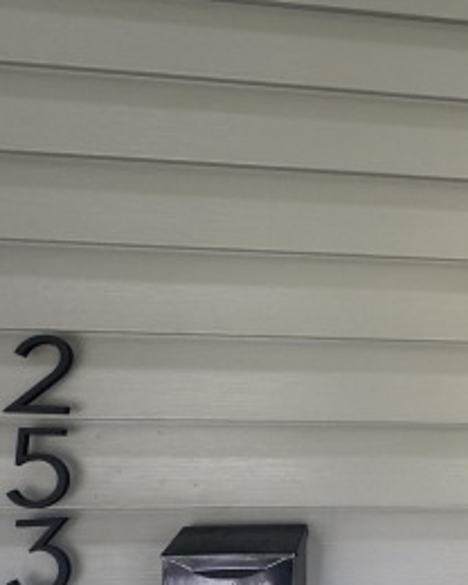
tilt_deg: +0.5
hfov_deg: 36.7
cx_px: 494
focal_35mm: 35
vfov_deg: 50.1
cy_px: 414
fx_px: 606
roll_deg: -0.7
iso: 100
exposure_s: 1/99
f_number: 2.2
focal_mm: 2.22
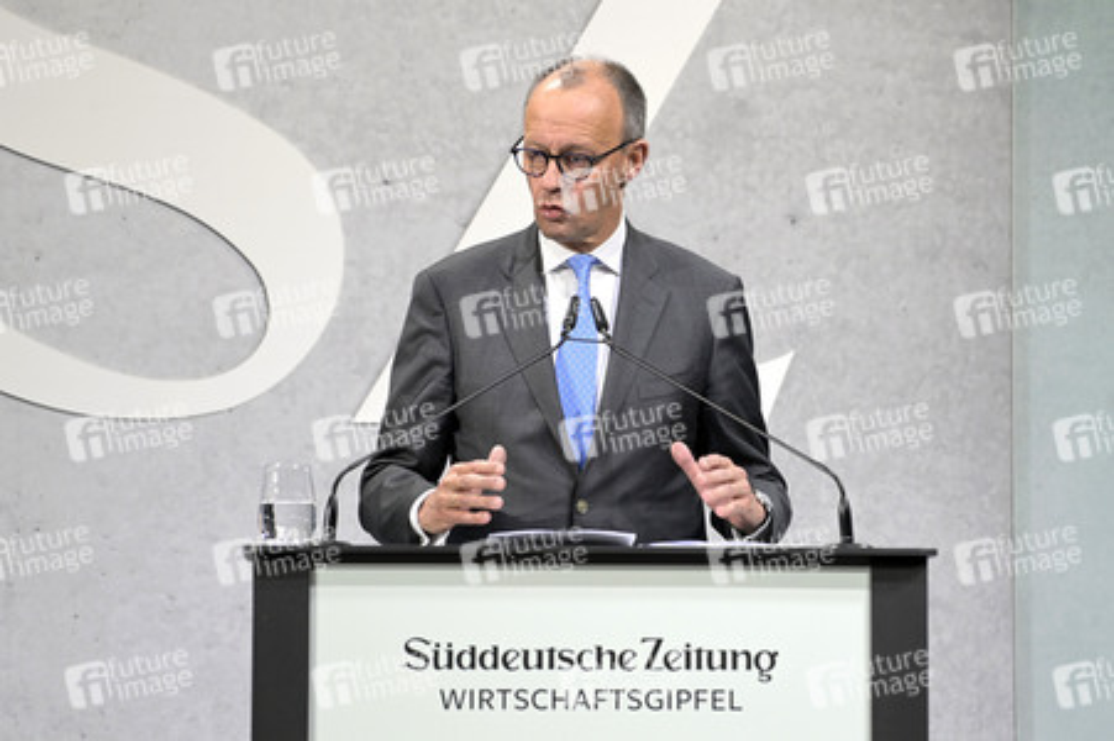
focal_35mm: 220
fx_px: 6803
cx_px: 557
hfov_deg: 9.4
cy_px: 370
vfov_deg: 6.2
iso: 4000
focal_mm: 220
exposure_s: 1/800
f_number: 5.6
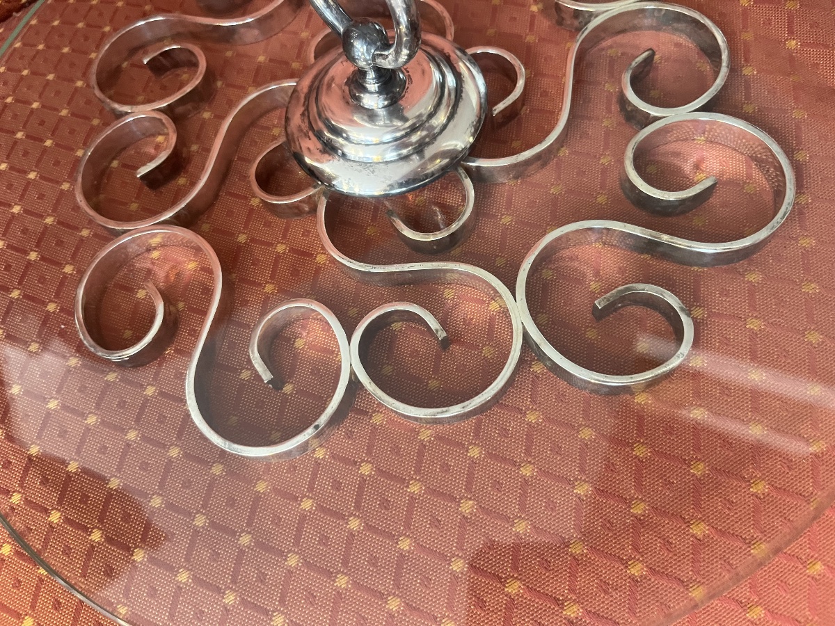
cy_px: 313
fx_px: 627
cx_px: 418
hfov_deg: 67.3
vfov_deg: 53.1
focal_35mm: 26
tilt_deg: -66.4
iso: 400
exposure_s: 1/50
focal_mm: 5.1
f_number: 1.6
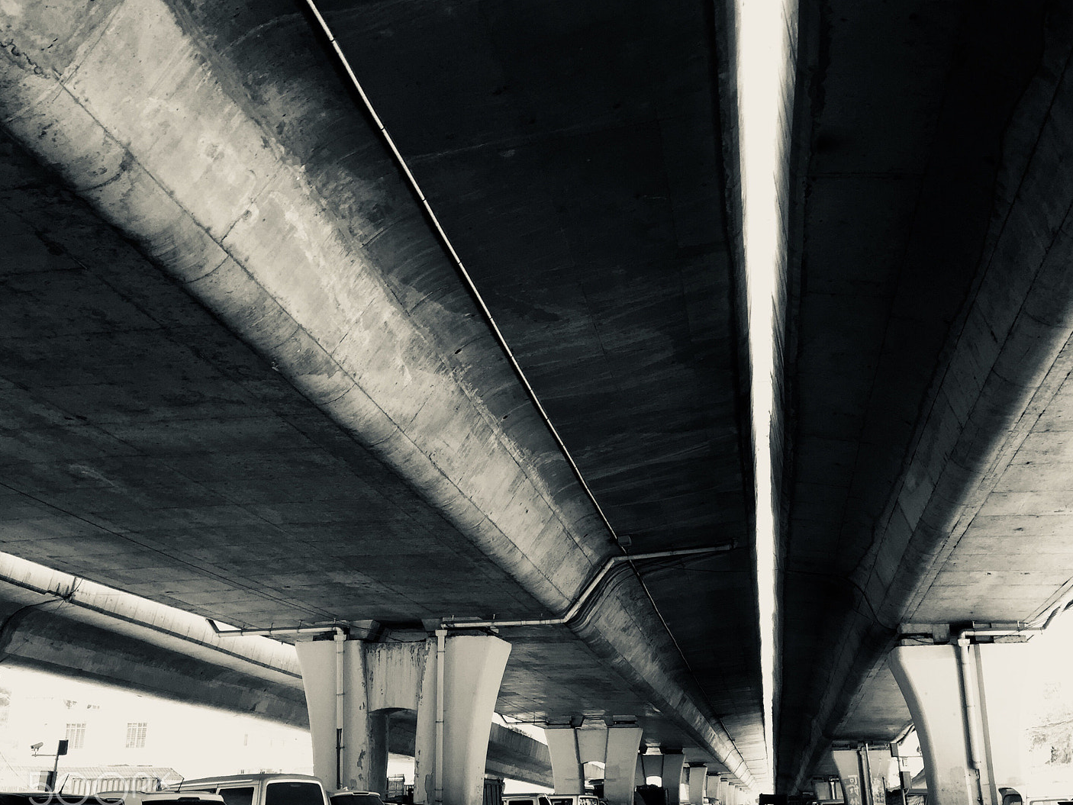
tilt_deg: +19.1
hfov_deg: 55.2
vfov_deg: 42.9
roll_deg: +0.0
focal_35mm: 33
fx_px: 1023
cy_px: 432
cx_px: 591
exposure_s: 1/100
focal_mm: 4.15
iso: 50
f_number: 2.2
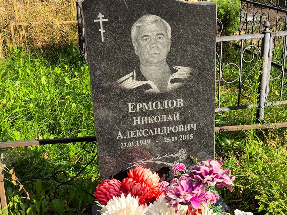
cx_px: 144
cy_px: 108
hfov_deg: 38.2
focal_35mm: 50
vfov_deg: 29.1
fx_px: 415
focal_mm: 4.71
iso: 50
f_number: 1.7
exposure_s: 1/927
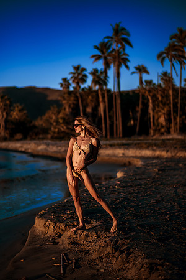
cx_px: 93
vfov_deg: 34.5
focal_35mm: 58
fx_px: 449
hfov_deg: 23.4
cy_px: 140
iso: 100
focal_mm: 58
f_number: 1.4
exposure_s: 1/5000
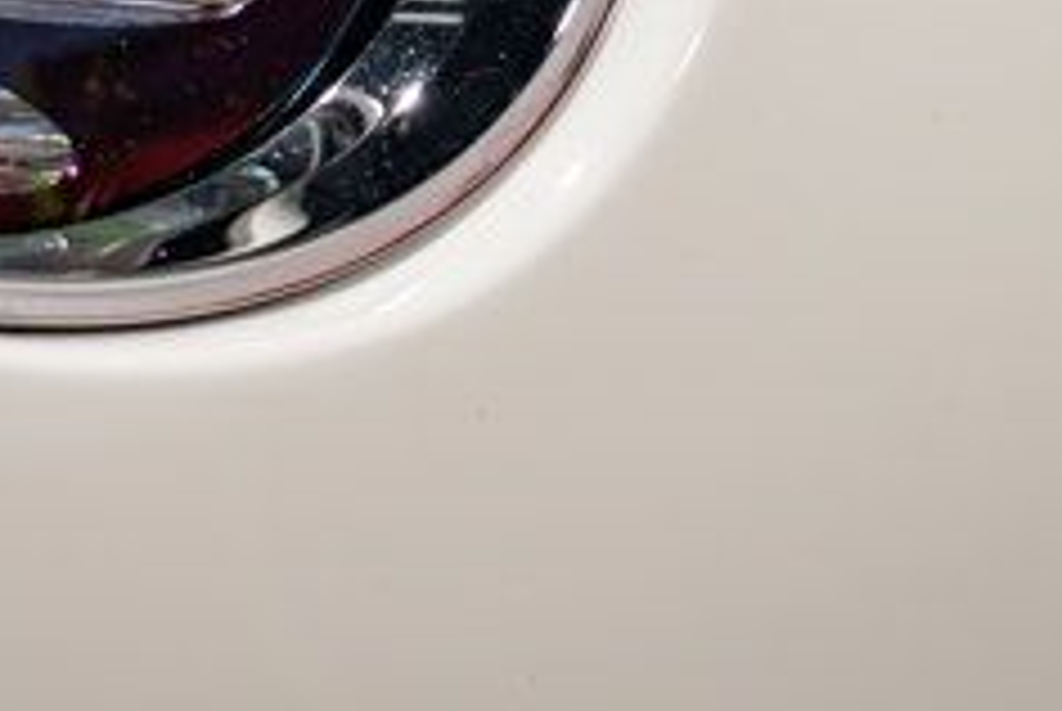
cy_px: -704
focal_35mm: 208
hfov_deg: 9.9
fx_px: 6144
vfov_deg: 6.4
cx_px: 320
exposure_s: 1/80
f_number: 4
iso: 1000
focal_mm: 48
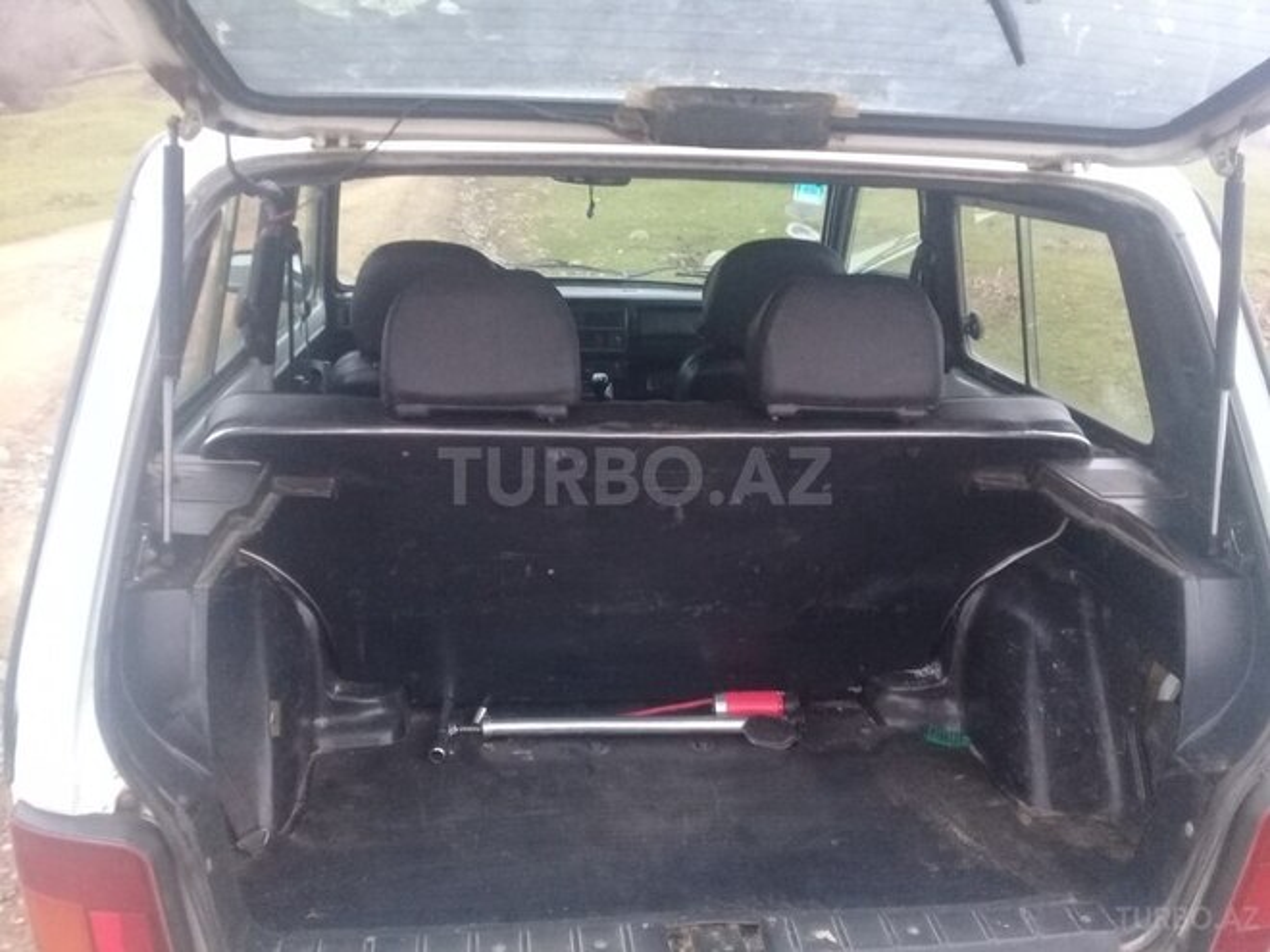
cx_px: 635
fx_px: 1137
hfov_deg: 58.4
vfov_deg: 45.4
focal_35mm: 31
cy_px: 476
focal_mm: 3.3
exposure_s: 1/33
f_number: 2.2
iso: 200
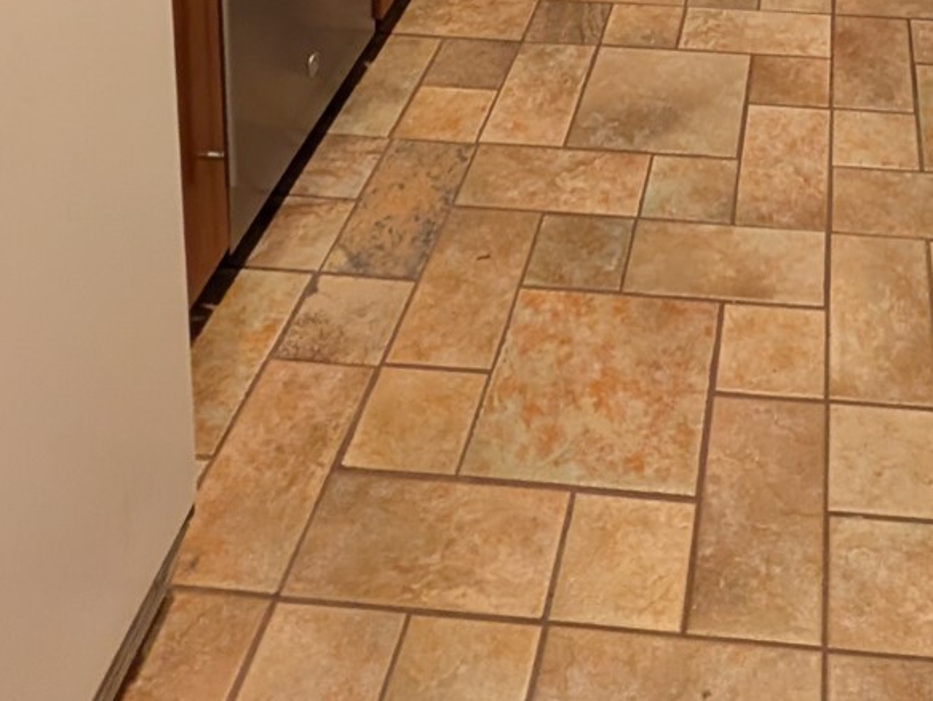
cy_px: -517
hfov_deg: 42.6
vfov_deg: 22.5
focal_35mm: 42
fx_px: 1133
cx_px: 756
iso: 180
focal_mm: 2.02
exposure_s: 1/60
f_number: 1.7
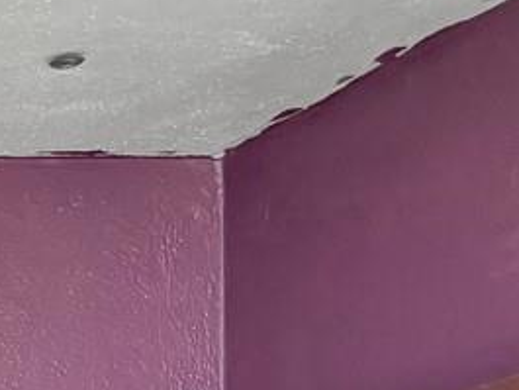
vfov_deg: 9.1
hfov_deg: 10.6
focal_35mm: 145
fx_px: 2175
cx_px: -920
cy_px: 956
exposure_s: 1/60
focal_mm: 6.76
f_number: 1.8
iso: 250
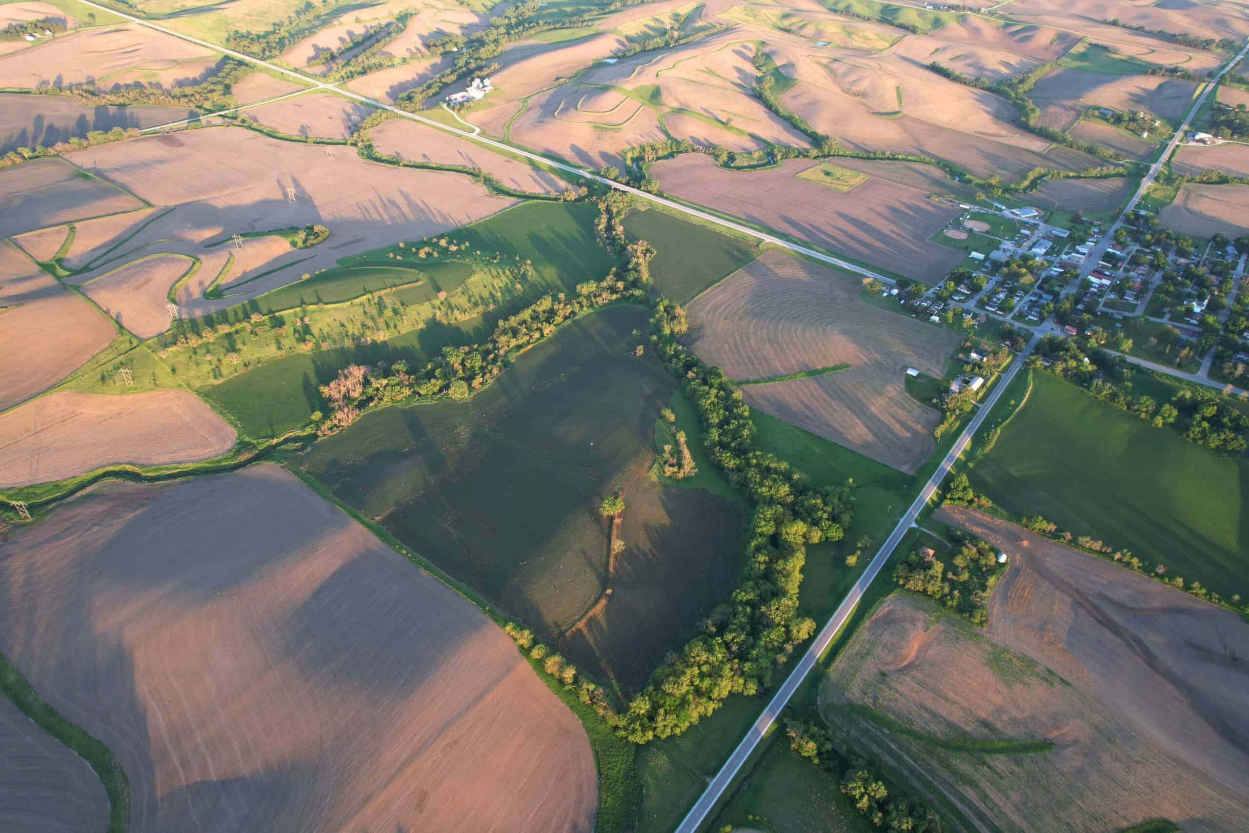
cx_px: 624
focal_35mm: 22
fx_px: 763
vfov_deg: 57.2
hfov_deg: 78.6
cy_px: 416
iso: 110
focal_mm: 8.38
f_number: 2.8
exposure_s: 1/180
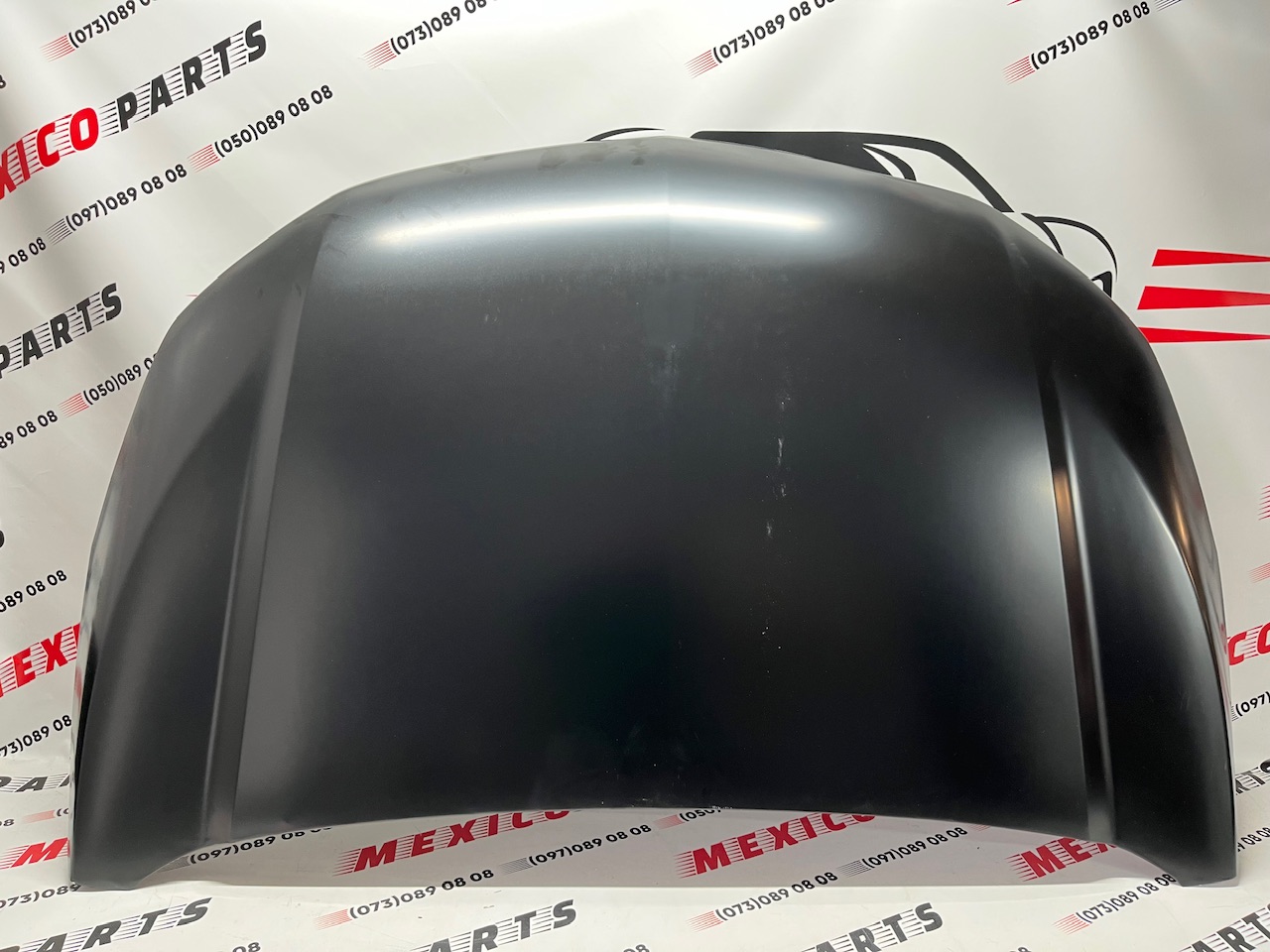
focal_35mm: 26
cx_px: 635
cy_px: 476
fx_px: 954
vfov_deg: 53.1
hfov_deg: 67.3
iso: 125
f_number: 1.6
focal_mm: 5.1
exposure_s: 1/50
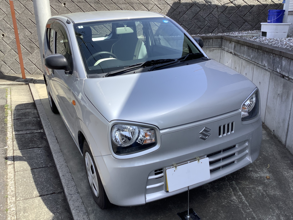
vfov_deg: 45.4
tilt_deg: -19.6
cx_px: 146
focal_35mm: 31
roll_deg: +1.0
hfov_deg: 58.4
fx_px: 262
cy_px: 110
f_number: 2.4
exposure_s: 1/586
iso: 25
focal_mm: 3.3
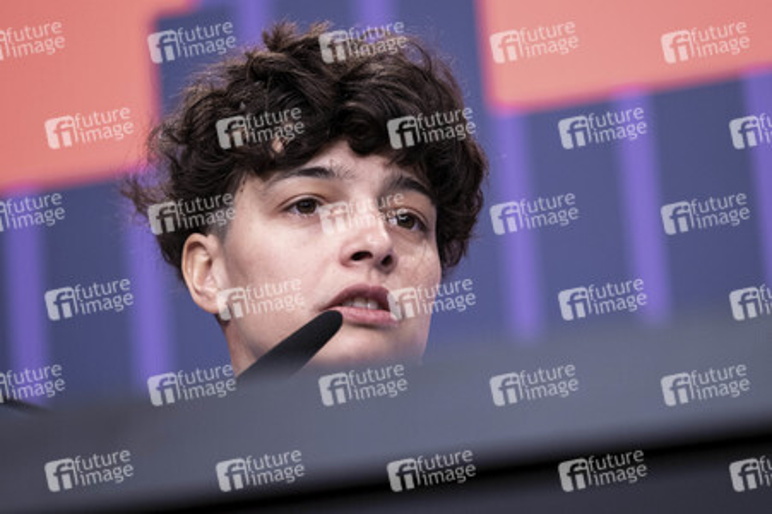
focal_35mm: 210
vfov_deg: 6.5
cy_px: 257
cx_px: 386
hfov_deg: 9.8
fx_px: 4500
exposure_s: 1/140
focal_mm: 140
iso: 1250
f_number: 2.8
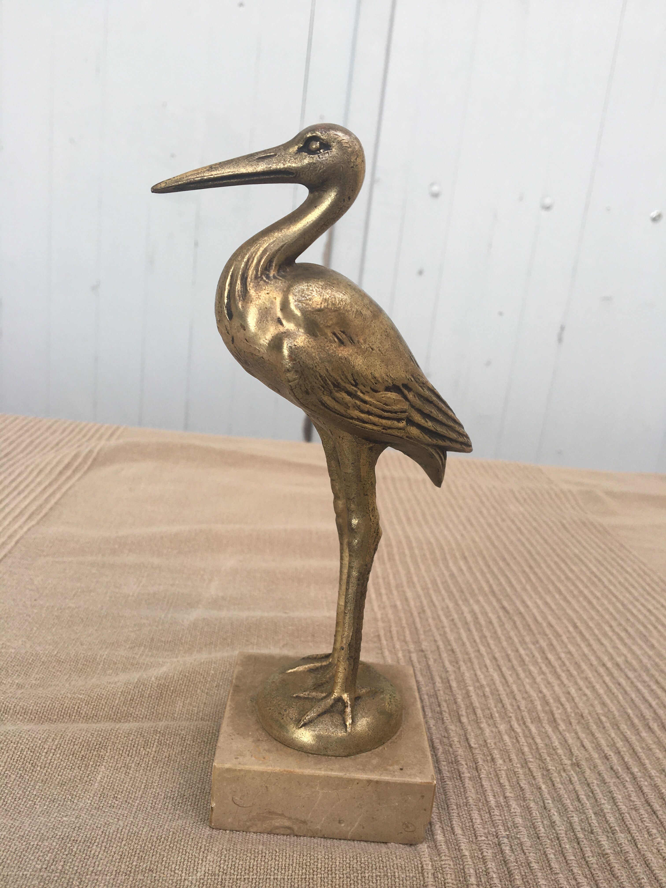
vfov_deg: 61.7
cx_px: 333
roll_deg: -5.8
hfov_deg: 48.2
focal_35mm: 29
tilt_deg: -14.8
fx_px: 744
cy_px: 444
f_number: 2.2
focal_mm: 4.15
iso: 25
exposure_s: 1/277
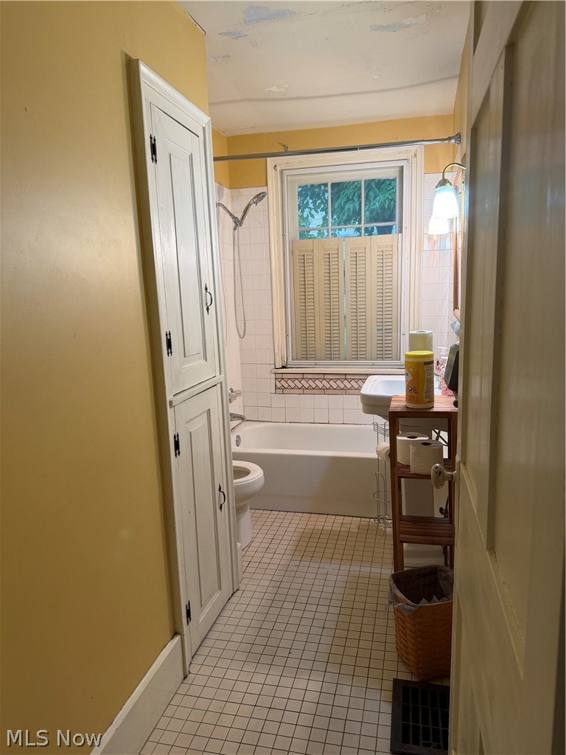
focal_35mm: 24
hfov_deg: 56.8
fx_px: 523
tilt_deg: -9.5
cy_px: 378
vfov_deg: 71.6
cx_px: 283
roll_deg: +0.8
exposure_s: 1/60
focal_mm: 6.76
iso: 160
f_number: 1.78
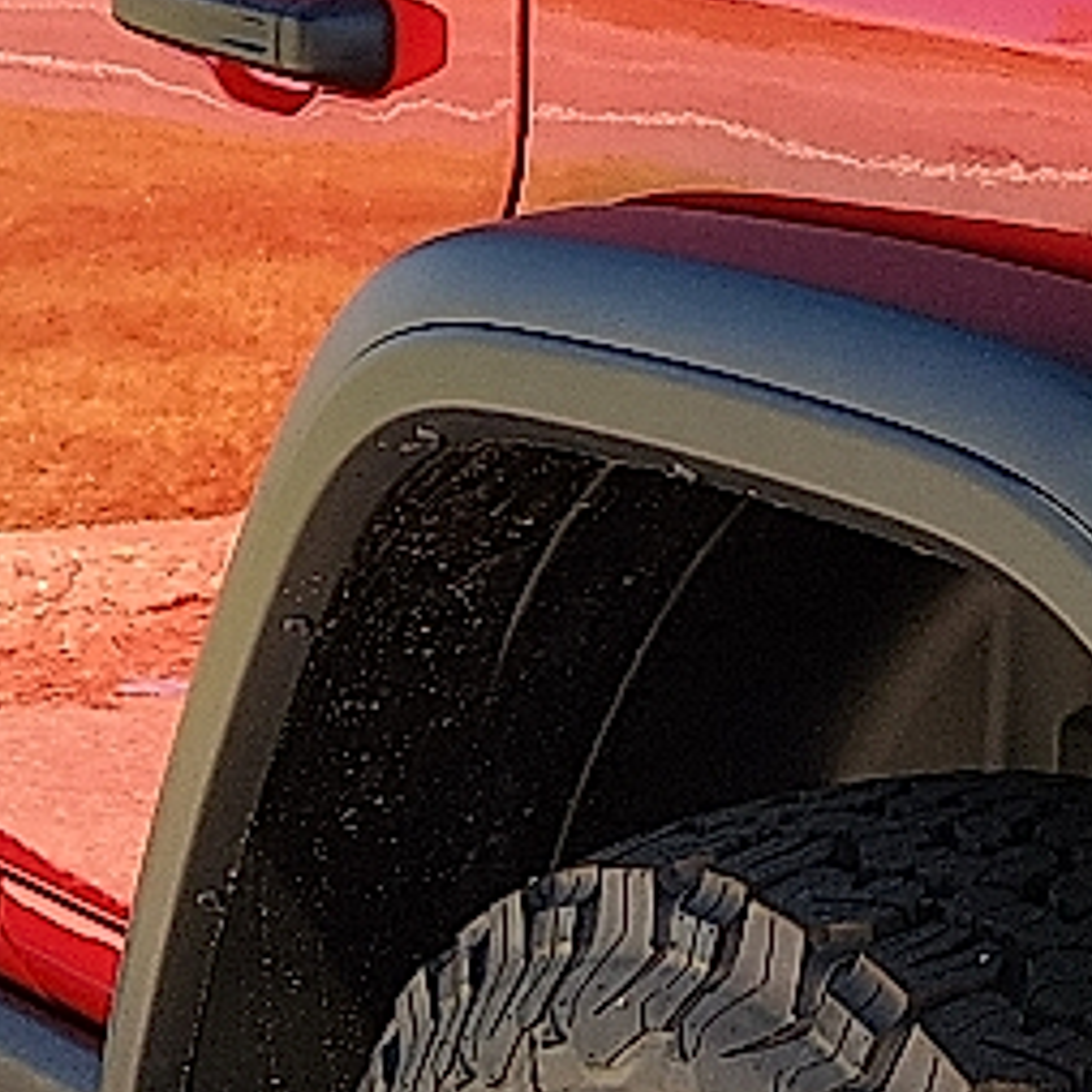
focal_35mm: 128
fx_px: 4568
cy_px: 460
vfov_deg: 13.6
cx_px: 1655
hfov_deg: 12.9
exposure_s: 1/769
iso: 50
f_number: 1.8
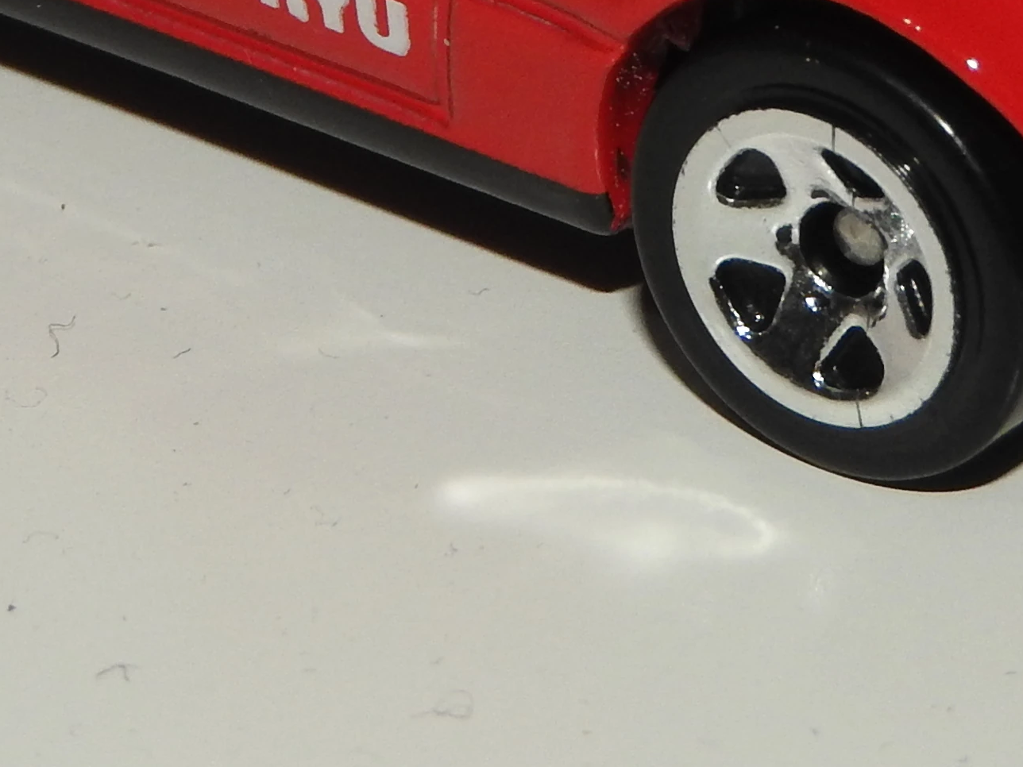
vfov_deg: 4.4
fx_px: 10048
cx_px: 570
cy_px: -297
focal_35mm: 340
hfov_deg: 5.8
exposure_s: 1/60
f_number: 5.3
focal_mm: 17
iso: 200
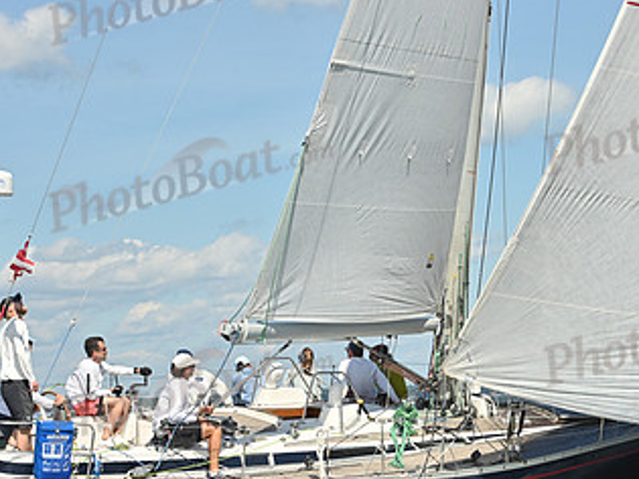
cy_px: 257
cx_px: 440
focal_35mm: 124
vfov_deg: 11.9
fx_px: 2288
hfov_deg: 15.9
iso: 250
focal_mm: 70
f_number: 7.1
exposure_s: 1/1250
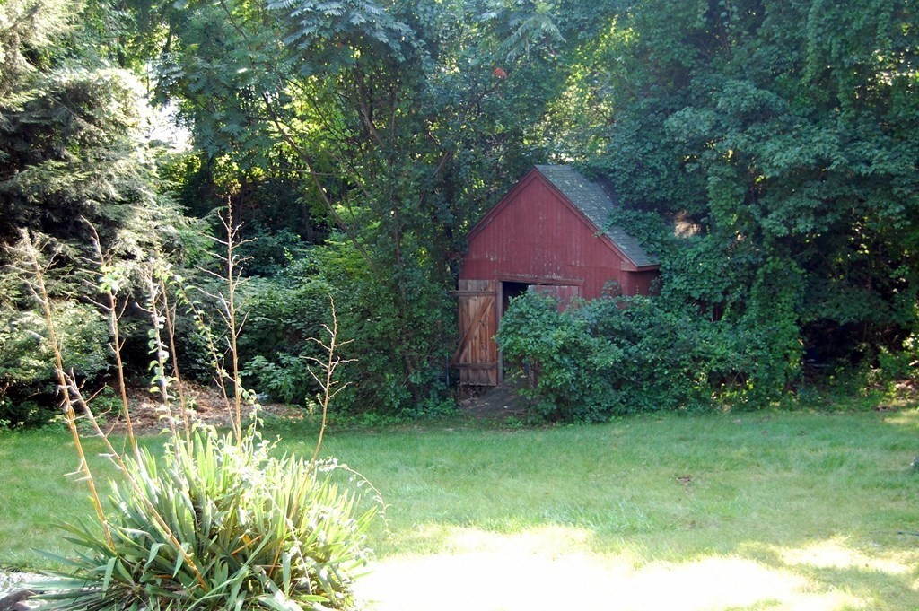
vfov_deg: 28.0
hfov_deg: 41.1
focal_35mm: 48
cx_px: 460
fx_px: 1224
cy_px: 306
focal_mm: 32
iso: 400
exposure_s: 1/60
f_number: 4.5
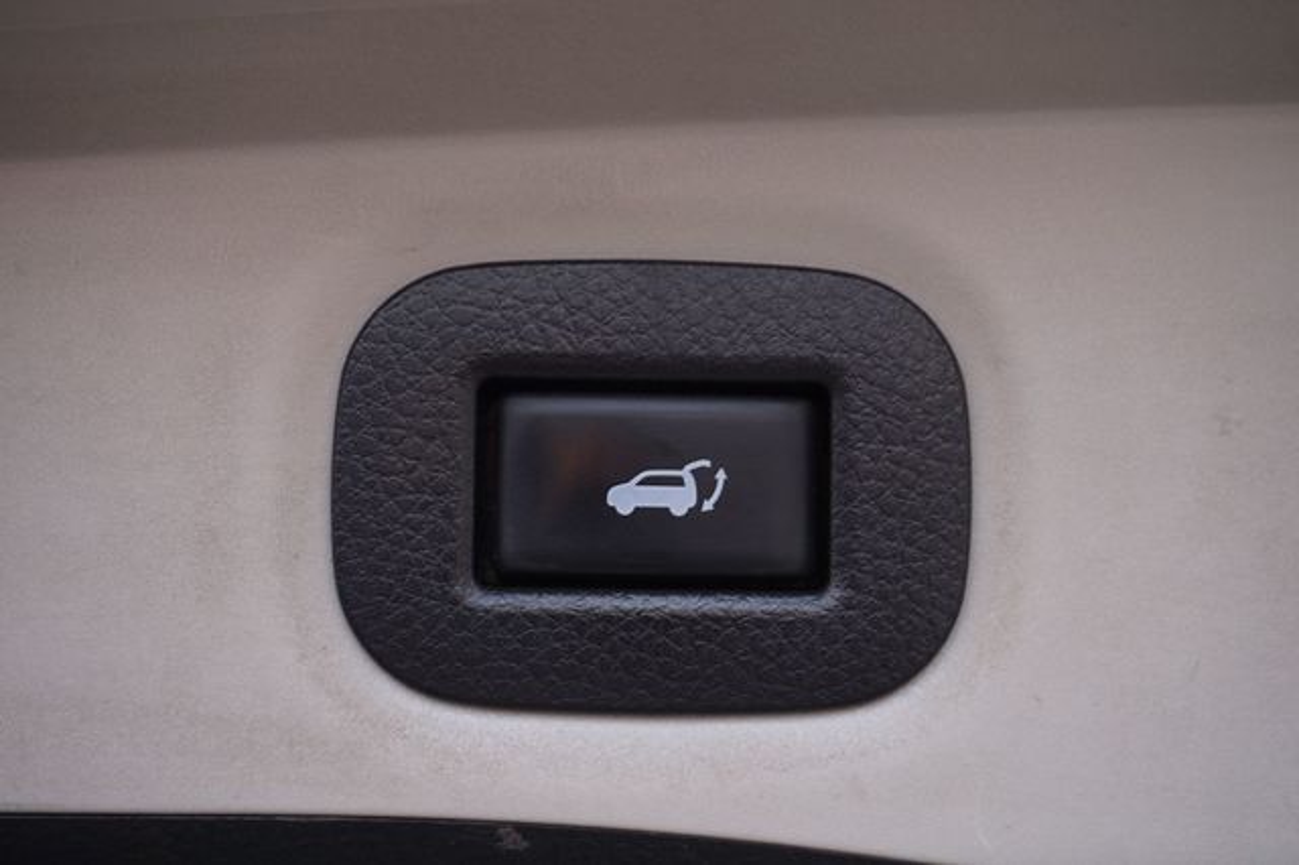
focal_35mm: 54
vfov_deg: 25.0
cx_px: 650
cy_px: 432
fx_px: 1947
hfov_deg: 36.9
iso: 100
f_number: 5.6
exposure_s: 1/60
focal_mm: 36
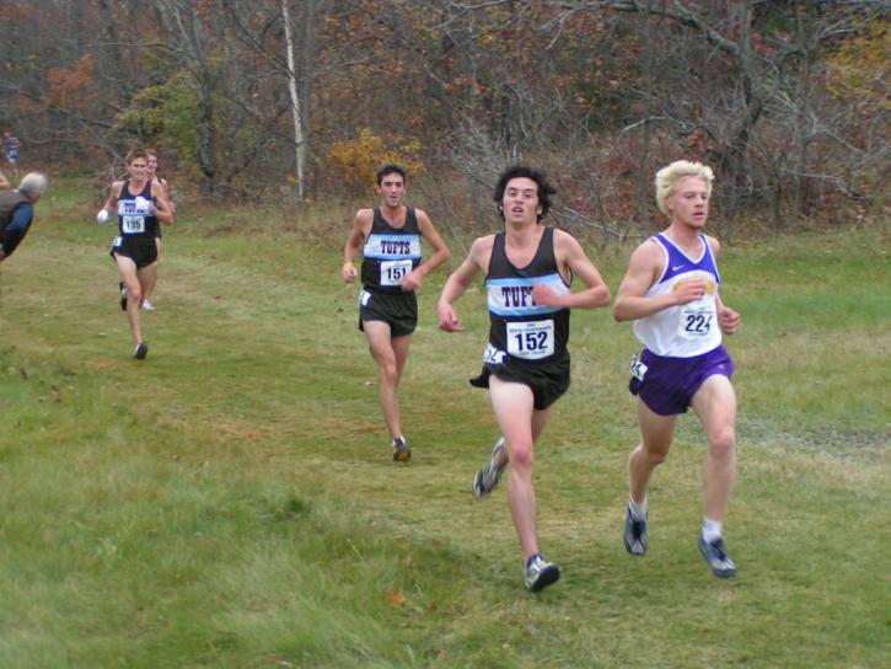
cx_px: 446
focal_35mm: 95
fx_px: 2446
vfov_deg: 15.6
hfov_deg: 20.6
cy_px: 334
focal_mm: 14.5
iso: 64
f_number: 3.5
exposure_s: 1/100
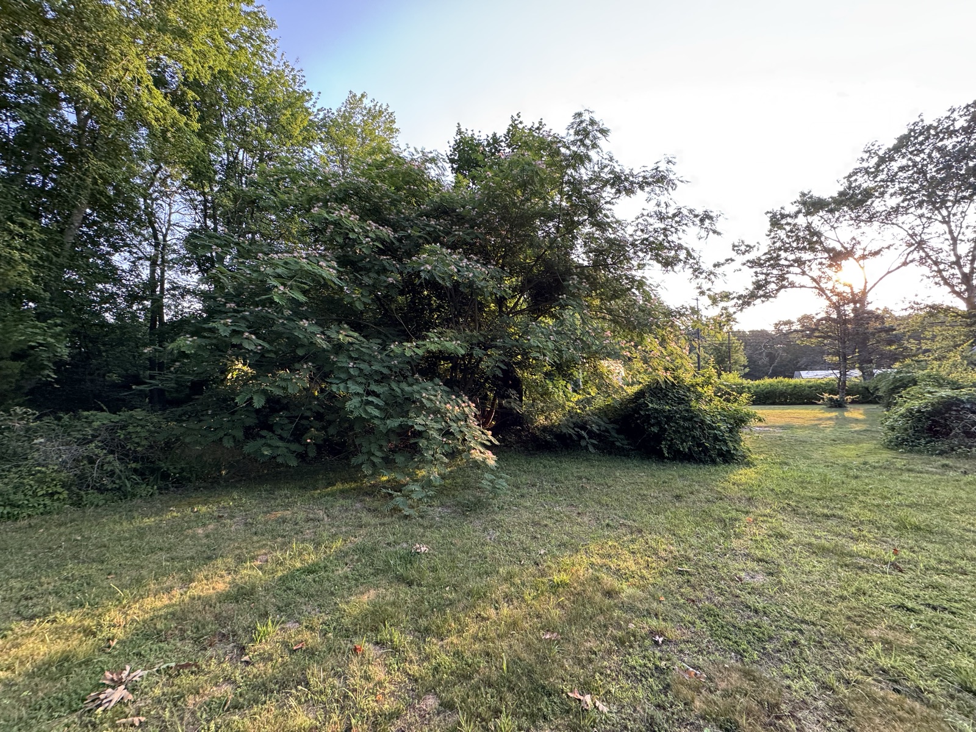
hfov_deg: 102.1
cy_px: 366
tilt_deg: +4.4
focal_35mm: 14
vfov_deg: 85.7
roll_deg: -1.8
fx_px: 395
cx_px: 488
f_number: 2.2
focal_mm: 2.22
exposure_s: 1/99
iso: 100
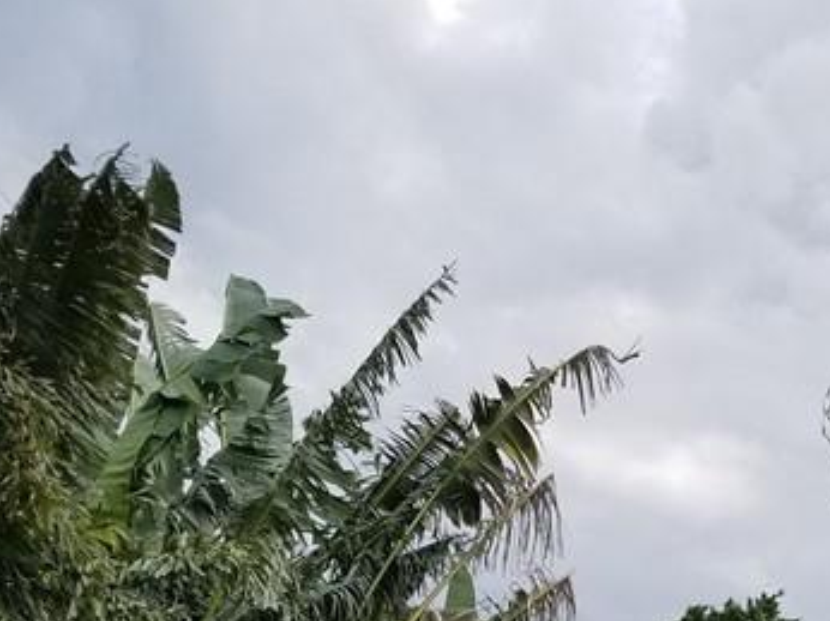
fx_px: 1845
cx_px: 729
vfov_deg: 17.6
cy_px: 863
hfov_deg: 24.7
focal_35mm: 77
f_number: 1.7
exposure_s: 1/2064
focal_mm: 4.25
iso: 50
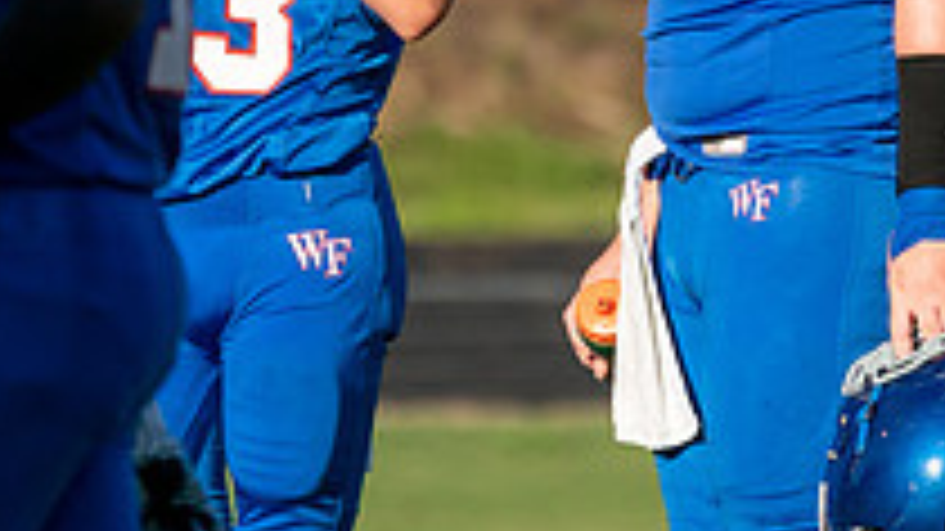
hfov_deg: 1.1
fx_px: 48900
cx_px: 942
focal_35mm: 1952
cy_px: -5
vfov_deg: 0.6
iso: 800
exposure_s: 1/3200
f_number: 5.6
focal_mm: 400
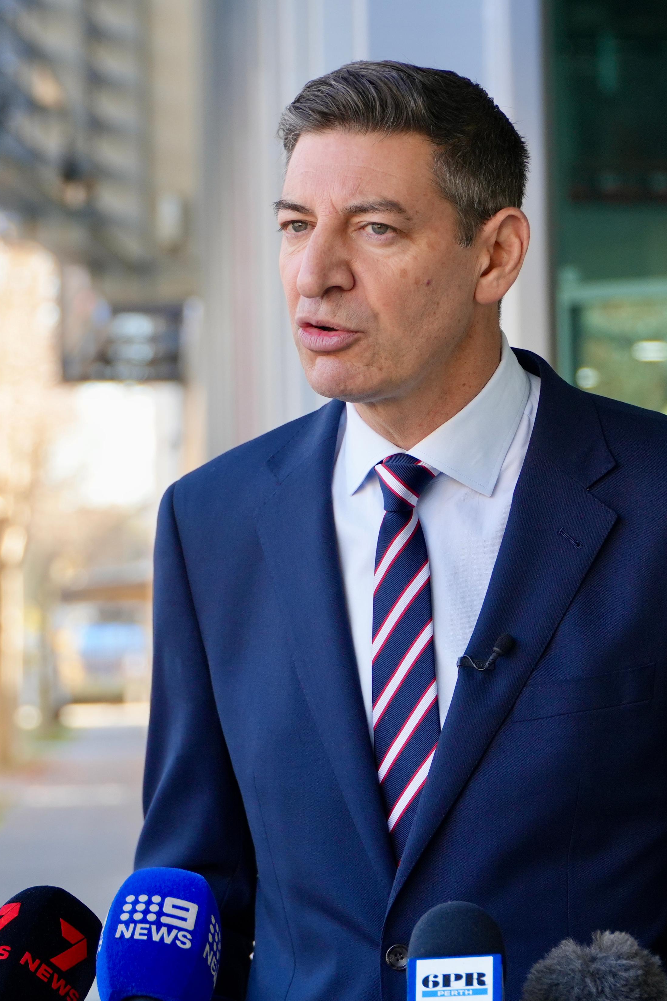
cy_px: 502
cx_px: 297
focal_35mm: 172
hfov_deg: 8.0
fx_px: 4780
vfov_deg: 12.0
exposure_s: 1/160
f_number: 4
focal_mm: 76
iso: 250
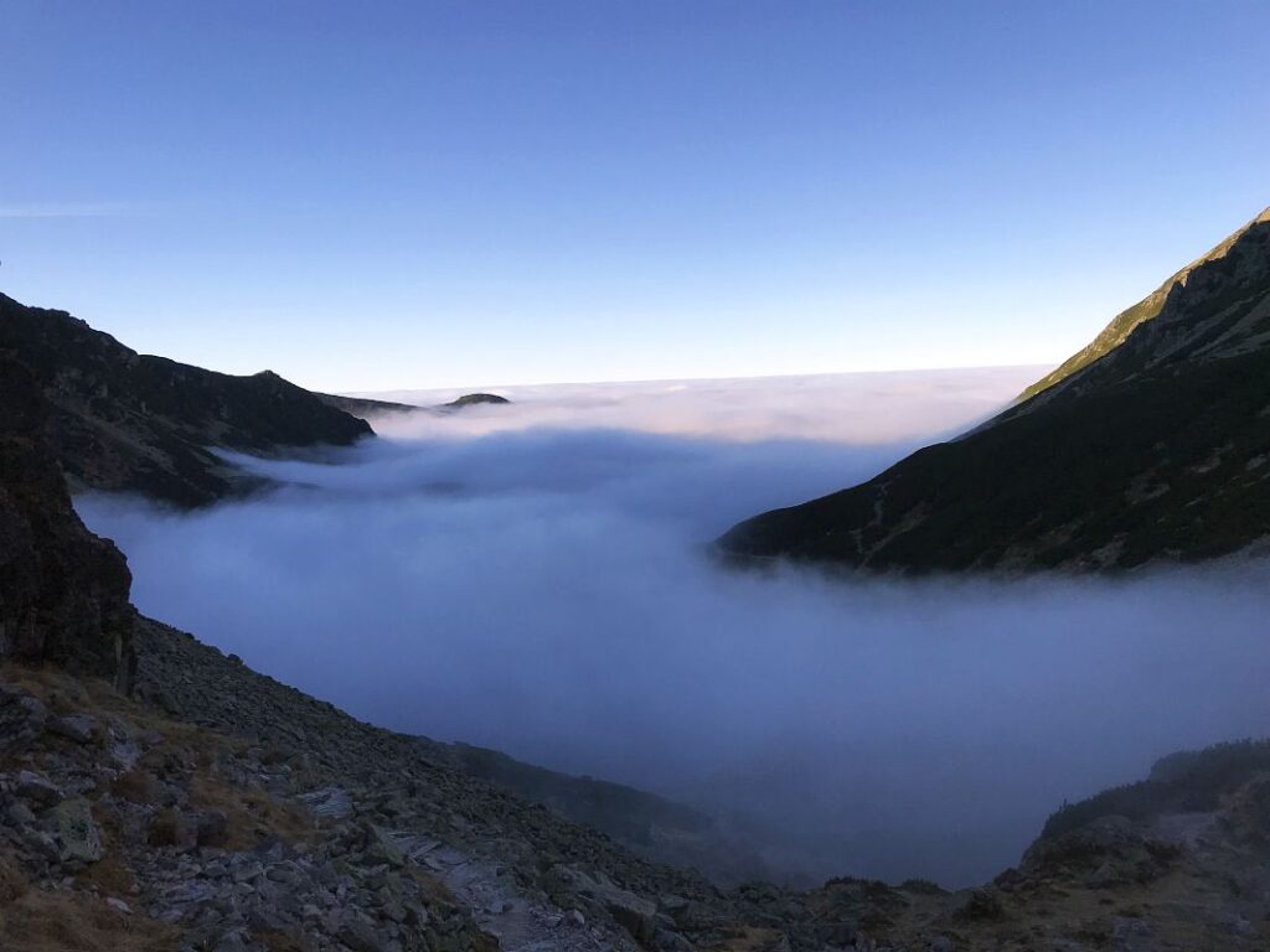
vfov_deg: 49.7
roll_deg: +2.5
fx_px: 1027
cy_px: 476
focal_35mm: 28
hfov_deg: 63.4
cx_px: 635
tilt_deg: -4.7
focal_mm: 3.99
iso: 20
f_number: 1.8
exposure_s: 1/2336
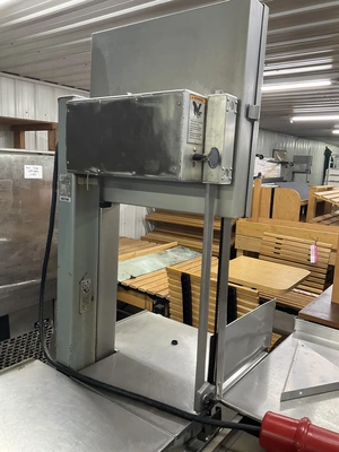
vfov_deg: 61.7
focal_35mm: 29
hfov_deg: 48.2
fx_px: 379
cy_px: 226
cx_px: 170
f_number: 1.8
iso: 100
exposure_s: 1/60
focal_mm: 3
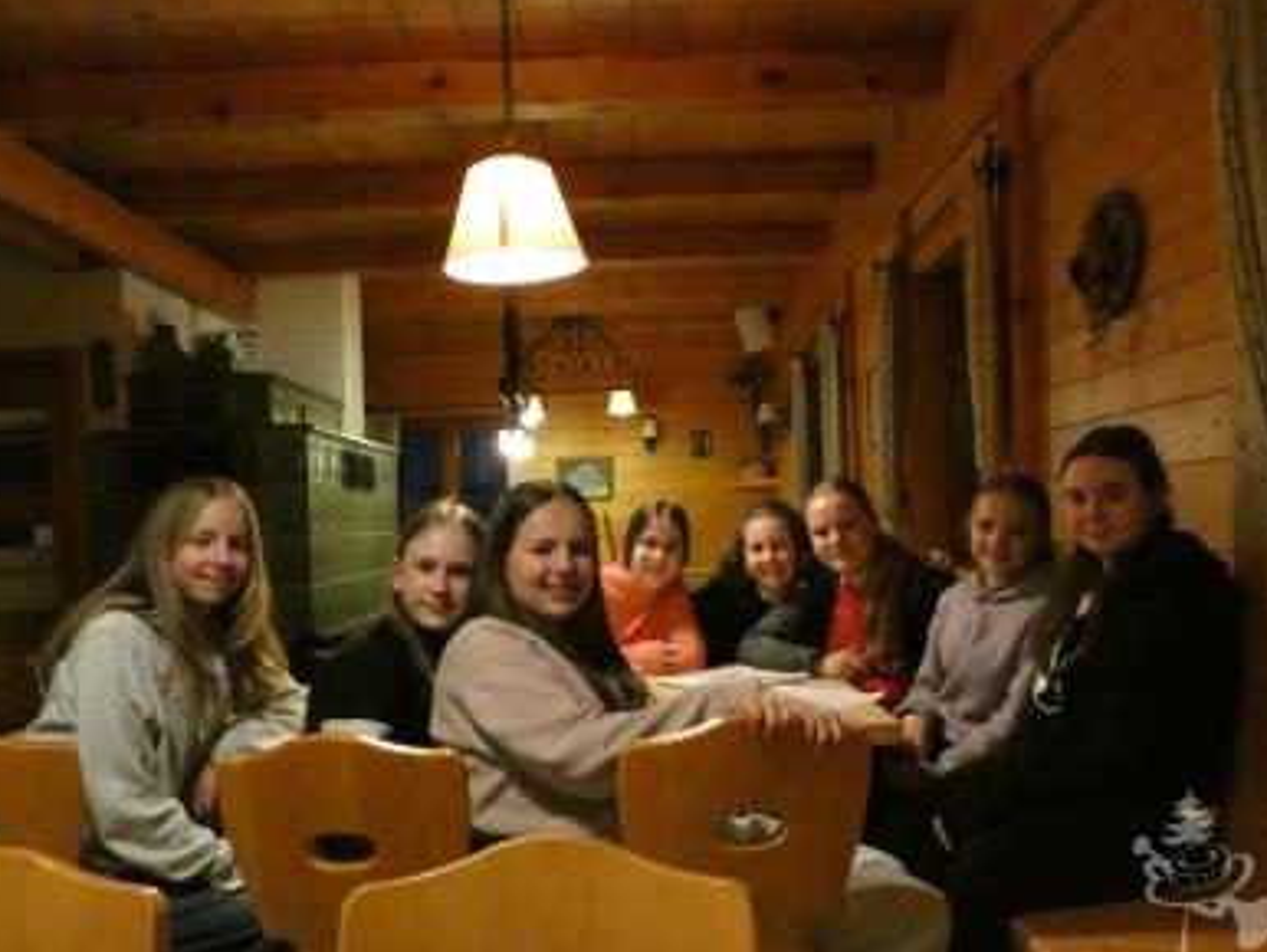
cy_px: 476
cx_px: 630
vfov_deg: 48.3
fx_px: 1062
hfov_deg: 61.6
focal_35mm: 29
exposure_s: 1/40
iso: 1600
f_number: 3.2
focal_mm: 5
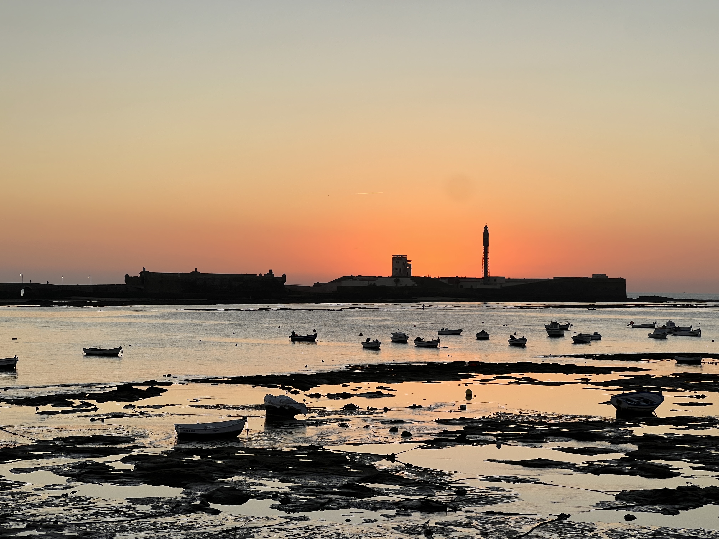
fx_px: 1599
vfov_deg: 19.1
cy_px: 270
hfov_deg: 25.3
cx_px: 360
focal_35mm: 77
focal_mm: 9
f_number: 2.8
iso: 32
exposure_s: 1/250
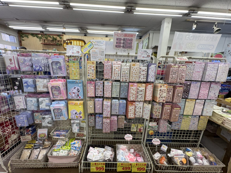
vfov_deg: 81.7
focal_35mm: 15
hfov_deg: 98.1
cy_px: 89
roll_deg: -2.3
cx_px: 112
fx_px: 100
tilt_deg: -13.3
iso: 125
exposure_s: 1/100
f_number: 2.2
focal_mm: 2.22
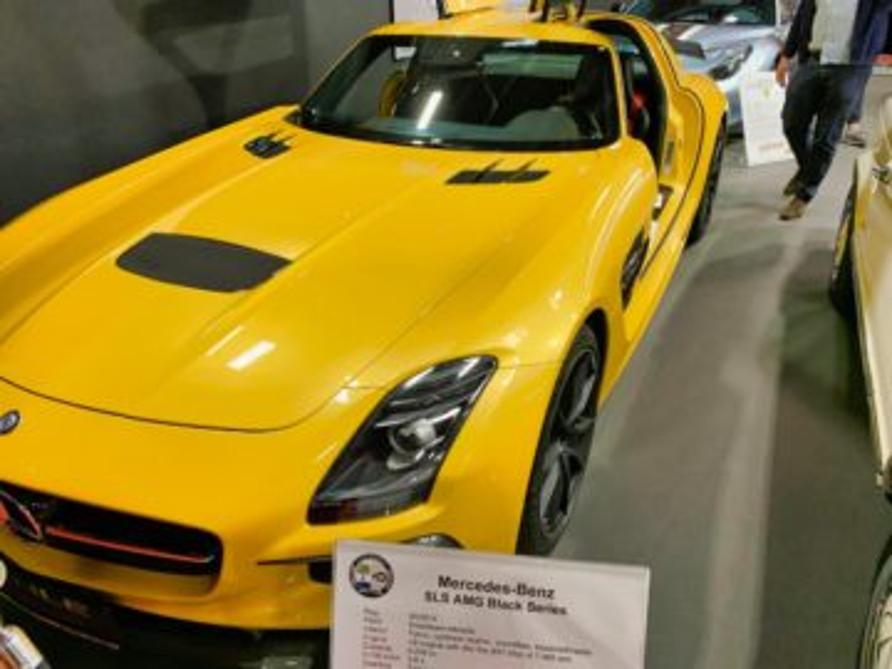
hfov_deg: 67.3
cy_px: 334
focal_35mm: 26
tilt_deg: -27.5
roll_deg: +0.6
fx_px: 670
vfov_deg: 53.1
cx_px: 446
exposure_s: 1/50
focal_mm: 4.25
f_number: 1.8
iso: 200
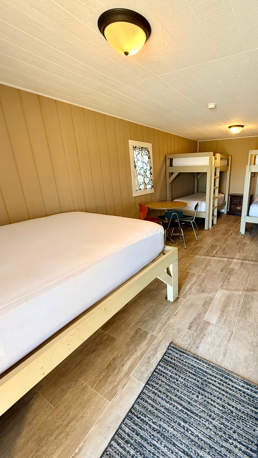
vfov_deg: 99.4
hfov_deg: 65.6
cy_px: 231
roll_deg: +0.4
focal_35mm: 16
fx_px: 195
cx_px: 169
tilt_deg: -17.7
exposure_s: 1/60
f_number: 2.2
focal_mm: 2.22
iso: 250
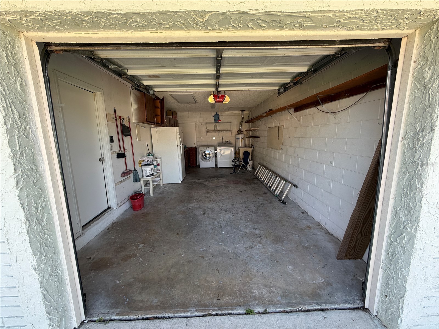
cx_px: 220
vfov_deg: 85.7
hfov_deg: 102.1
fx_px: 178
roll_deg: +2.1
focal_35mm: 14
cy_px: 164
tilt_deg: -9.5
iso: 64
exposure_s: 1/121
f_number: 2.2
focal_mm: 2.22
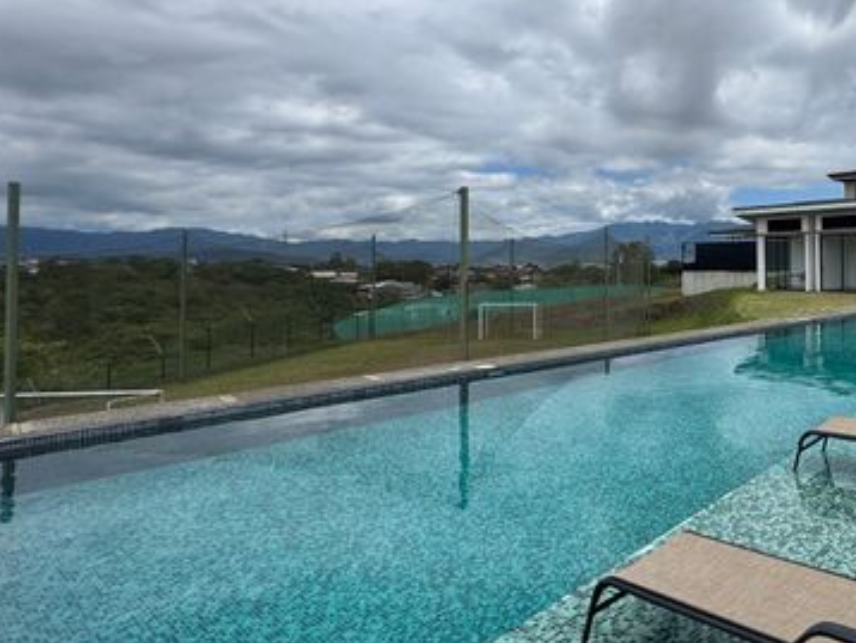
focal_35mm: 25
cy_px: 244
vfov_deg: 54.4
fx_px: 619
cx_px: 729
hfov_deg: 61.3
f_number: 2.2
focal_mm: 2.22
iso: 50
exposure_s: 1/4132
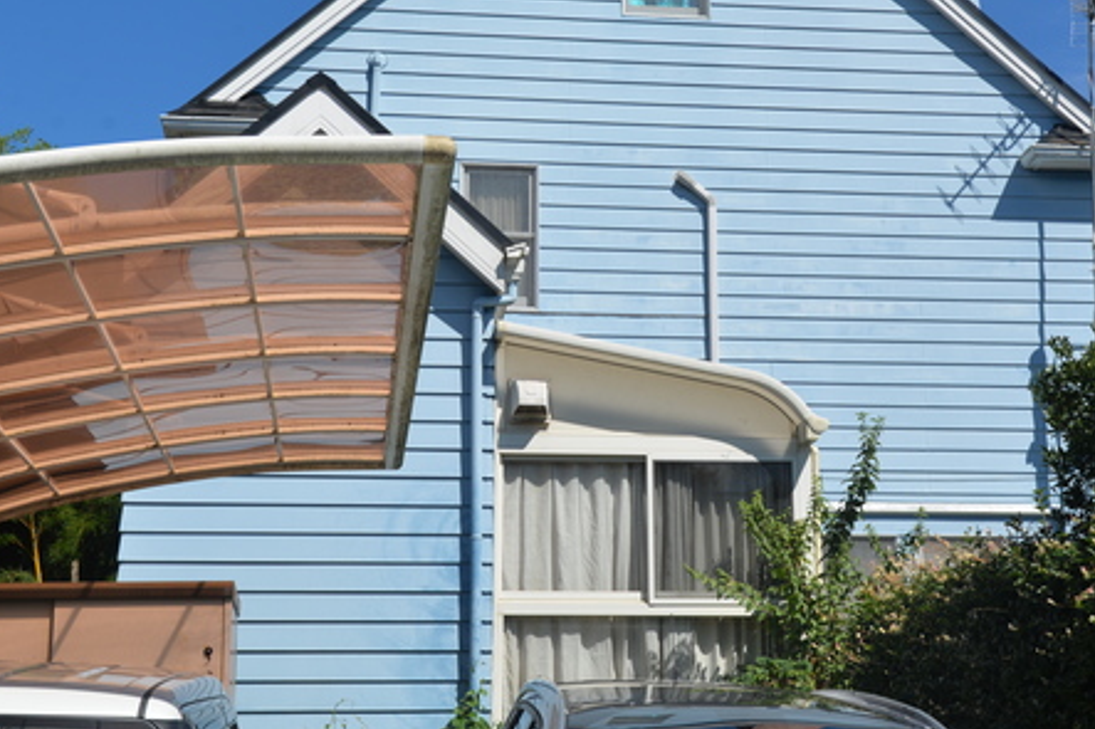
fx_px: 1976
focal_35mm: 65
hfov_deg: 30.9
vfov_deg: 20.9
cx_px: 618
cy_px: 299
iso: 100
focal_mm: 40
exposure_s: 1/250
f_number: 8
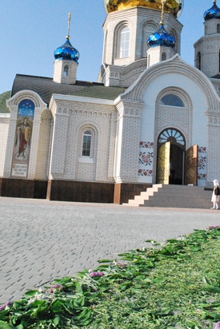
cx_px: 132
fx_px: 385
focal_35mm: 42
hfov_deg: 31.8
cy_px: 101
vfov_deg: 45.5
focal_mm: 18
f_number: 9
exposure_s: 1/4000
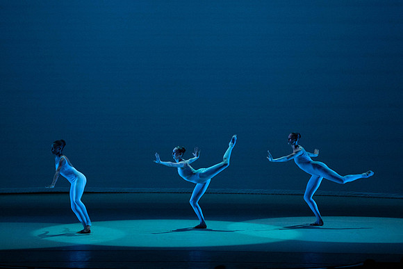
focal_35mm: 179
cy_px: 134
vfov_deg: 7.7
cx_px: 202
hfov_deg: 11.5
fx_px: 2004
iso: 16000
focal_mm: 179
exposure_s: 1/400
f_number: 5.6
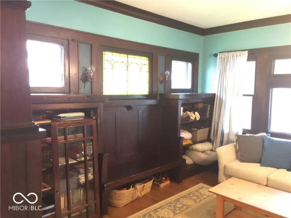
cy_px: 109
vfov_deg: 48.2
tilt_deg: -4.7
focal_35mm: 29
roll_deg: -0.5
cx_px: 146
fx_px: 244
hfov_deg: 61.7
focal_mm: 4.15
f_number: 2.2
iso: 100
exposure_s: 1/4
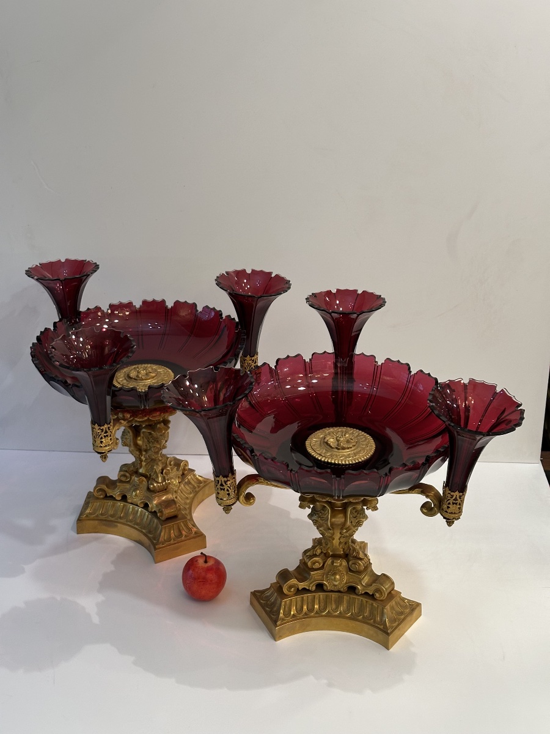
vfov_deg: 39.7
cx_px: 275
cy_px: 367
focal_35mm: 48
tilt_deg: -26.1
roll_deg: -0.2
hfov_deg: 30.3
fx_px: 1017
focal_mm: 6.86
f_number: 1.78
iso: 80
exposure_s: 1/50
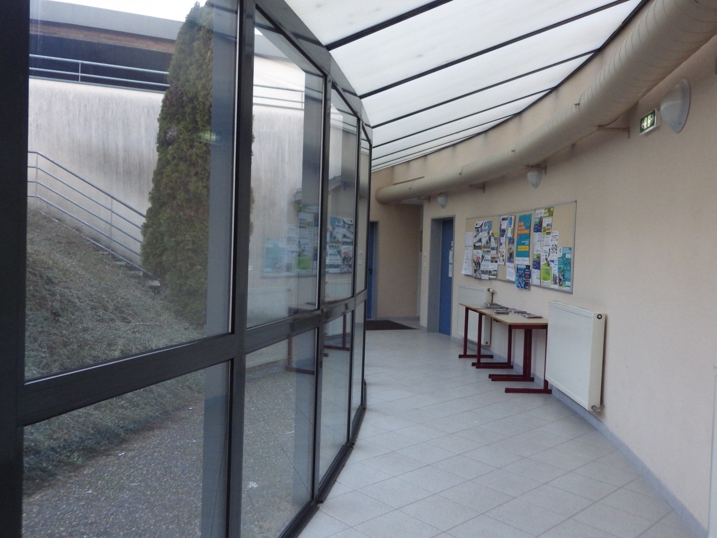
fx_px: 559
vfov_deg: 51.4
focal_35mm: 27
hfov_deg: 65.3
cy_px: 269
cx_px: 358
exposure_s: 1/50
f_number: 3.2
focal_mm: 4.9
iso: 320
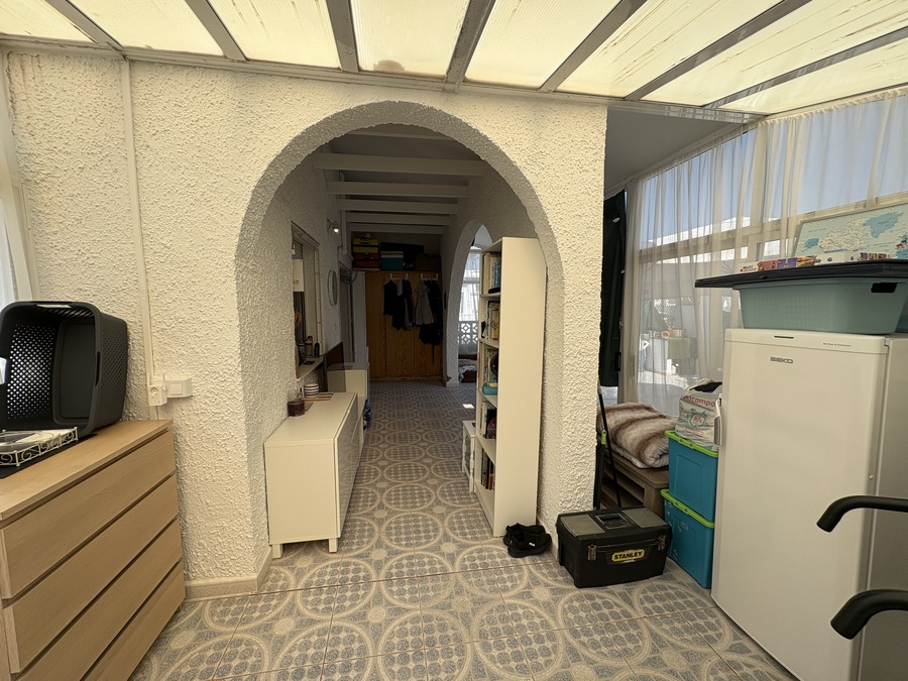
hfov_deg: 102.1
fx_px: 367
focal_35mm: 14
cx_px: 454
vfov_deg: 85.7
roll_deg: +0.8
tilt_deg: -4.8
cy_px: 340
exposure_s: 1/980
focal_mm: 2.22
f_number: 2.2
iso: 50
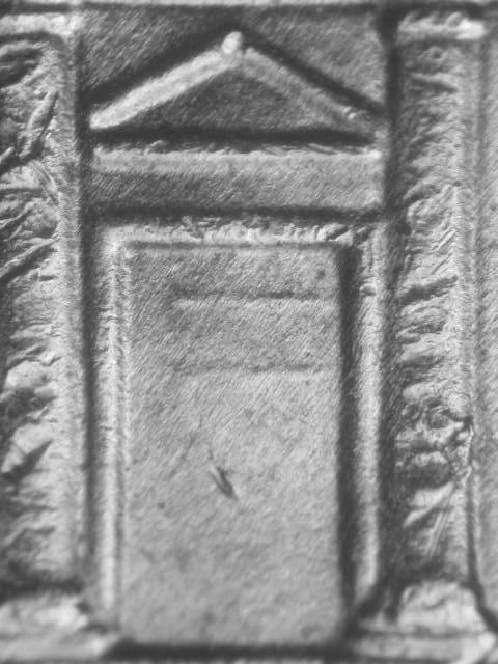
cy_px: 332
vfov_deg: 13.5
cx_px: 249
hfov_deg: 10.2
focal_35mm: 146
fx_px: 2801
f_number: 4.9
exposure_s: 1/13.5
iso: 100
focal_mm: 30.2
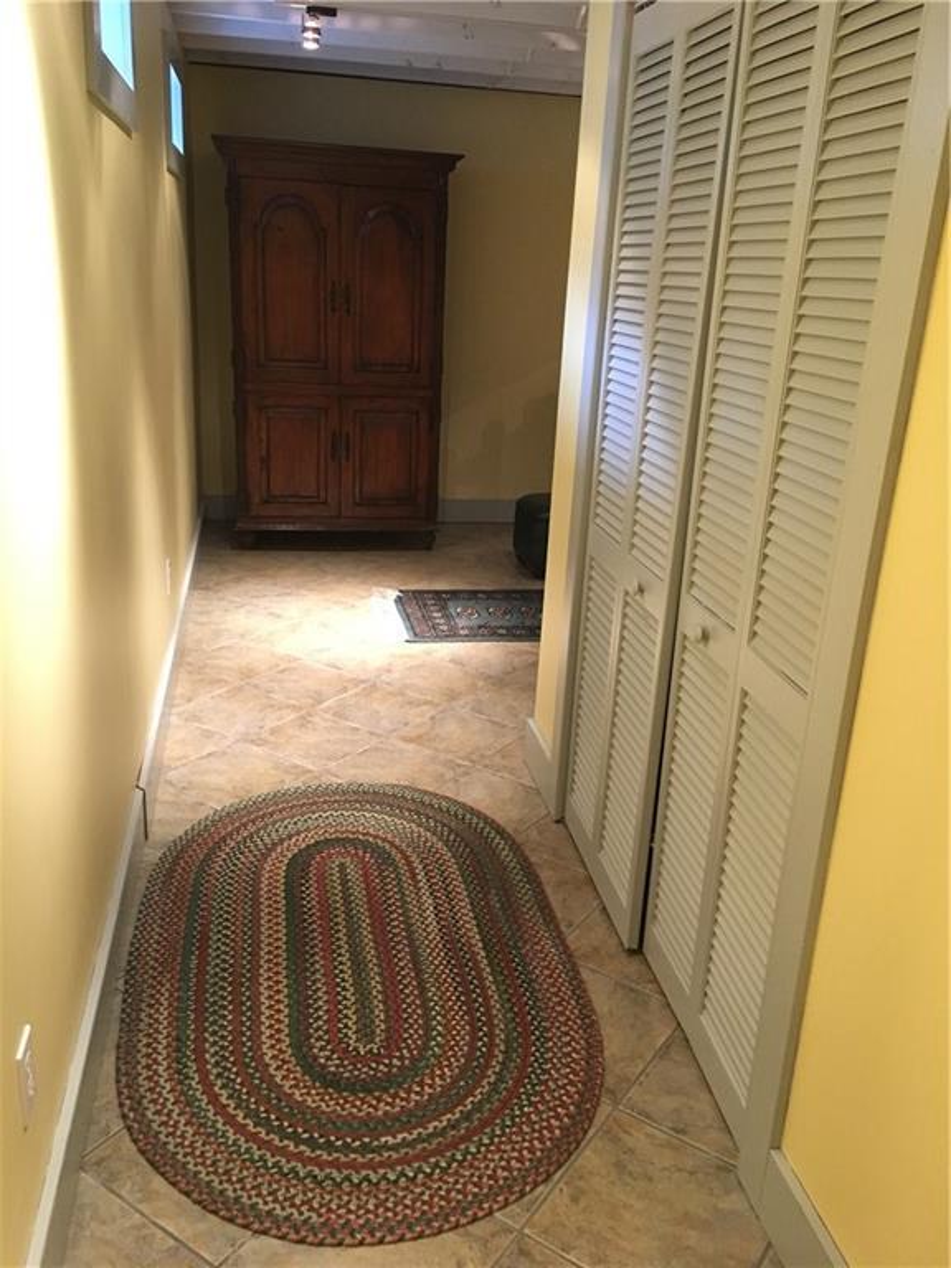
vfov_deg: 61.7
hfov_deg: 48.2
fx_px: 1062
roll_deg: -3.2
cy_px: 634
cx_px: 476
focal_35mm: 29
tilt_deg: -18.0
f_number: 2.2
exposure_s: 1/20
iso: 200
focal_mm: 4.15
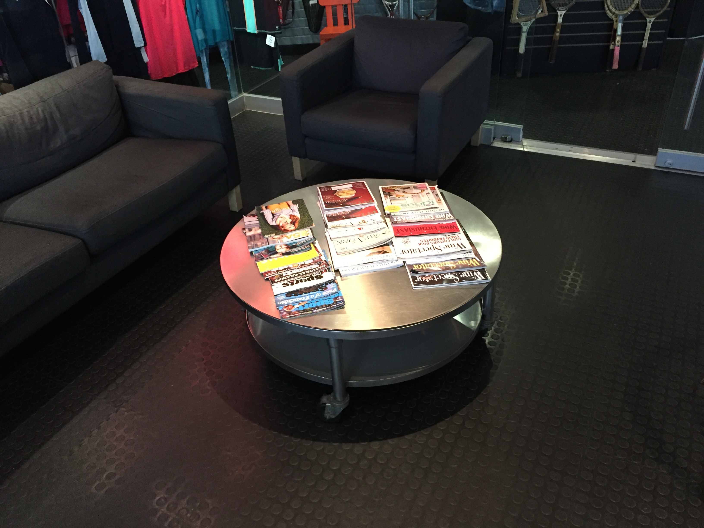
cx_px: 352
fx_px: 590
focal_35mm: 29
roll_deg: +3.8
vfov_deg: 48.2
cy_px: 264
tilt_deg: -35.8
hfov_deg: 61.7
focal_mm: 4.15
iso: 250
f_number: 2.2
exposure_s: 1/30
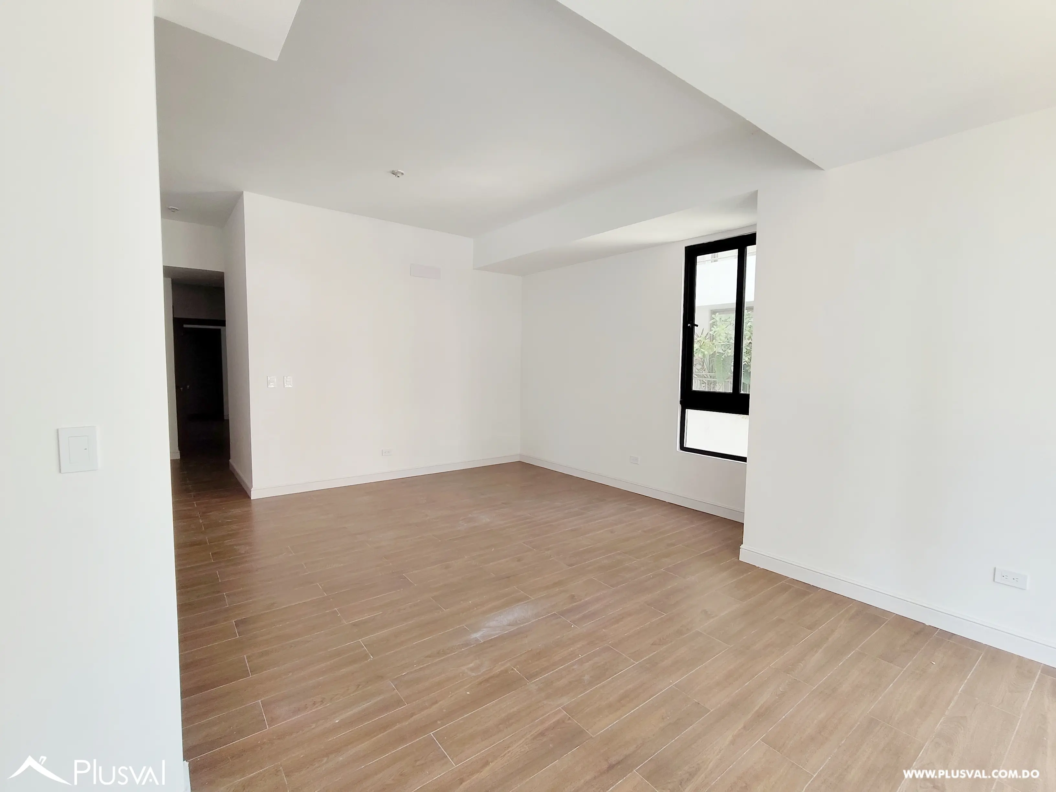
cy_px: 396
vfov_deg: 78.1
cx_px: 528
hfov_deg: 94.5
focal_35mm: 16
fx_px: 488
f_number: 2.2
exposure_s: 1/100
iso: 57
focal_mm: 1.67
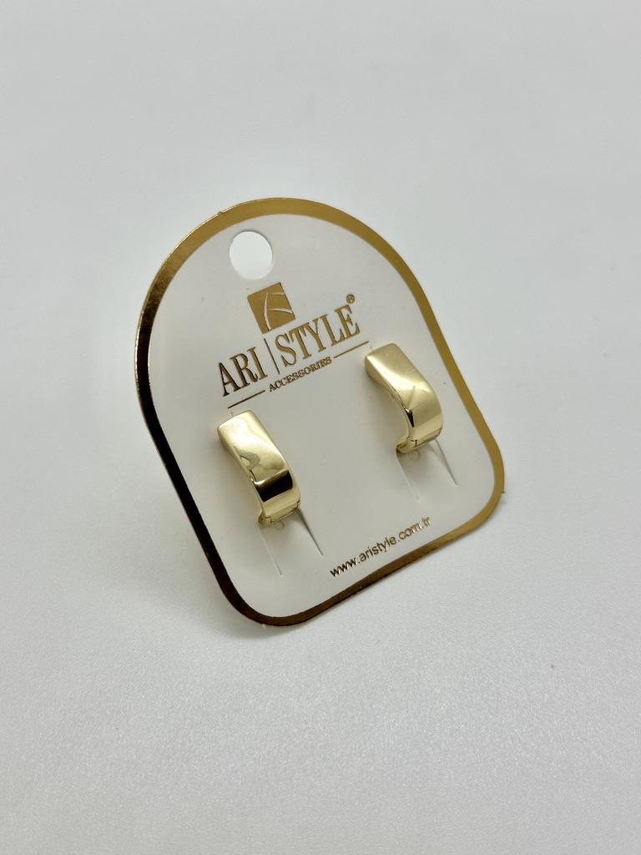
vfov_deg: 39.7
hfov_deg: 30.3
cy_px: 428
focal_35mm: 48
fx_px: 1185
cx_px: 320
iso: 64
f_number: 1.78
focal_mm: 6.86
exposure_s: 1/230
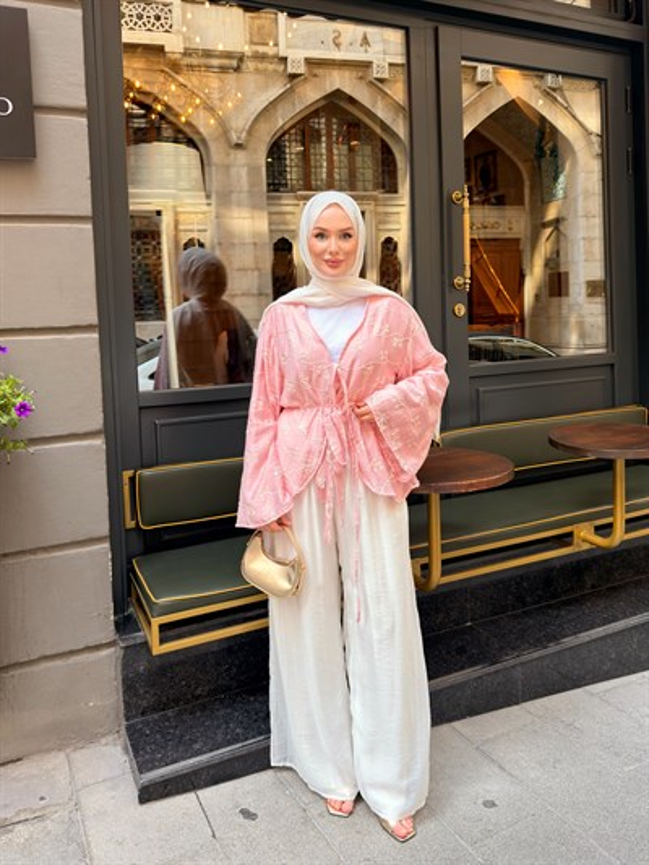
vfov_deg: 71.6
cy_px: 432
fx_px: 600
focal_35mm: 24
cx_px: 324
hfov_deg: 56.8
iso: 64
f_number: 1.78
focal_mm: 6.76
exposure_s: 1/100
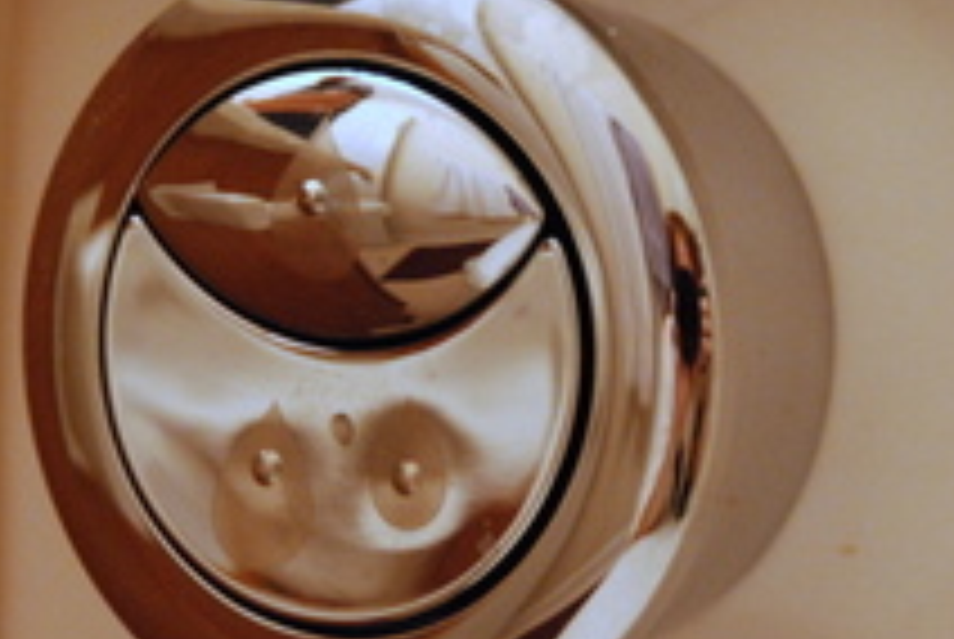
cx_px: 495
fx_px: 7510
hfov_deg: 7.3
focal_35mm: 283
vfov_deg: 4.9
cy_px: 304
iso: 1600
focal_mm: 80
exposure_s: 1/13
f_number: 5.6
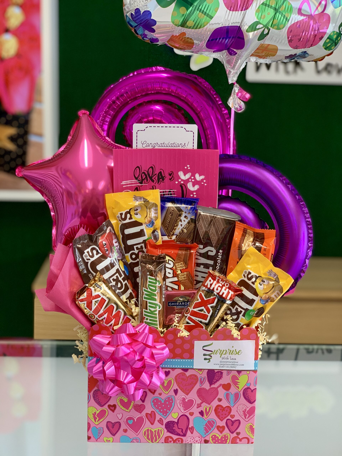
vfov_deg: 36.8
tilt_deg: -10.2
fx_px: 685
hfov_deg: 28.0
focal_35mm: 52
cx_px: 171
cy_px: 228
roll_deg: -0.6
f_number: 2.4
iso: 80
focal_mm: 6
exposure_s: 1/60
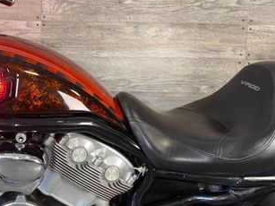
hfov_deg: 36.6
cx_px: 47
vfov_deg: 28.9
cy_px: 136
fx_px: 397
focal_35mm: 50
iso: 80
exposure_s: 1/29
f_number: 1.78
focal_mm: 6.76
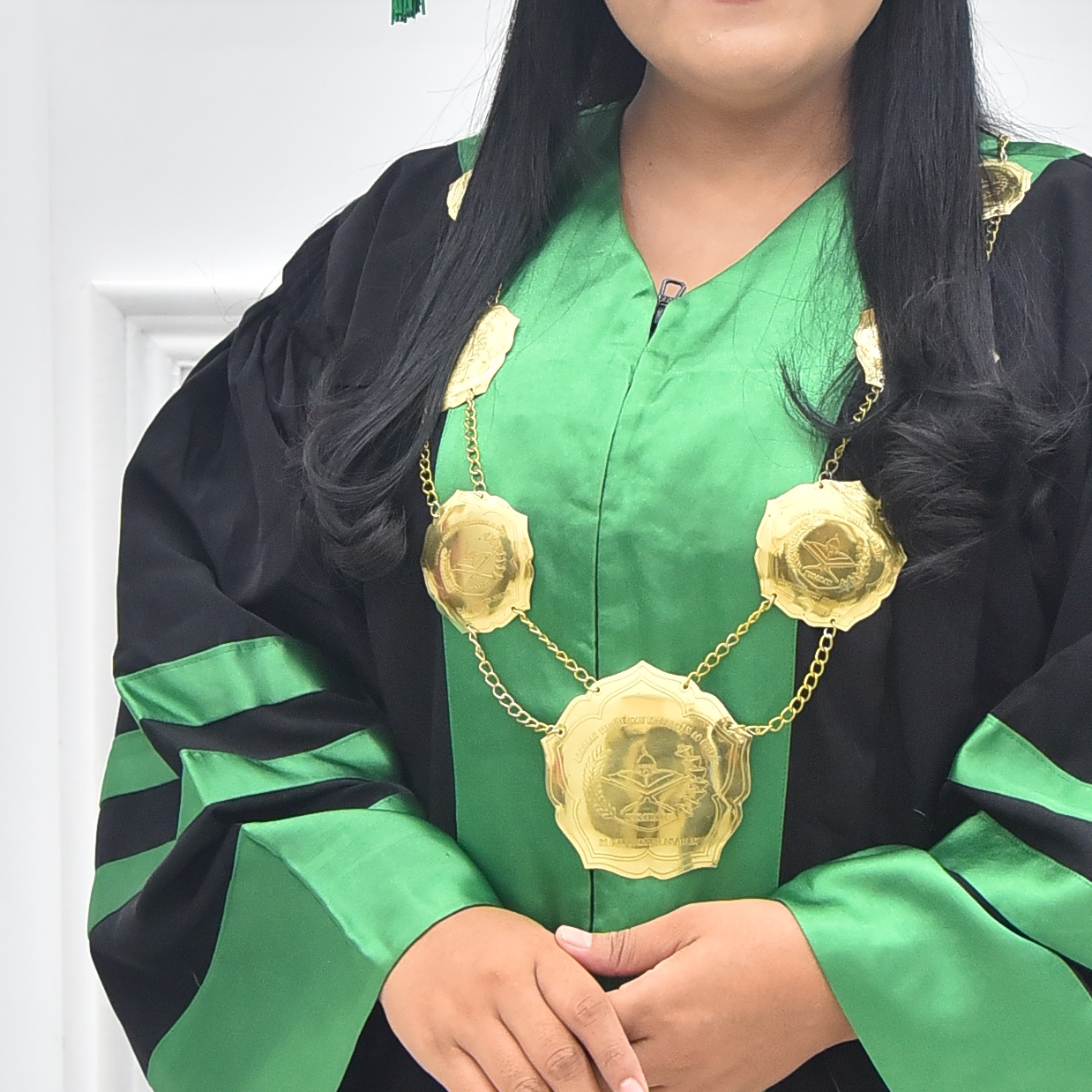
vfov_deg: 18.1
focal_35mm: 96
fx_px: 3426
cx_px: 690
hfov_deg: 18.1
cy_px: 371
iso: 1600
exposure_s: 1/125
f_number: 4
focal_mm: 31
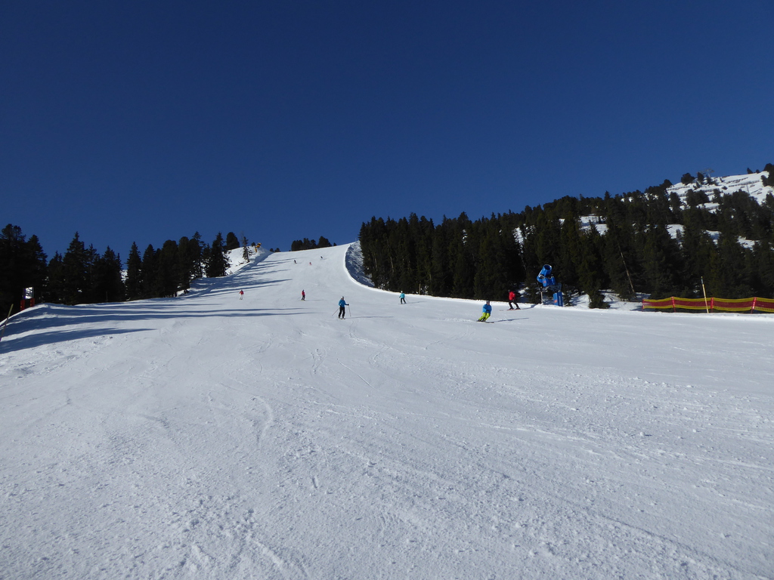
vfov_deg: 54.9
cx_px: 387
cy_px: 290
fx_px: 559
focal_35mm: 25
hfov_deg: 69.4
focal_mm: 4.3
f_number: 3.5
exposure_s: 1/2000
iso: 80
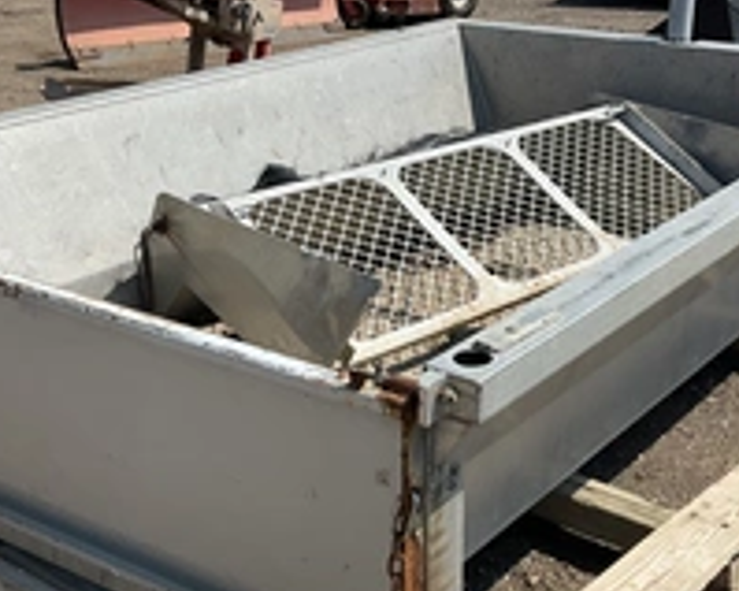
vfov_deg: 26.6
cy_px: 372
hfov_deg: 33.0
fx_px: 1246
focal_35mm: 57
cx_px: 405
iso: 25
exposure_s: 1/2141
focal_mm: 3
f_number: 1.8
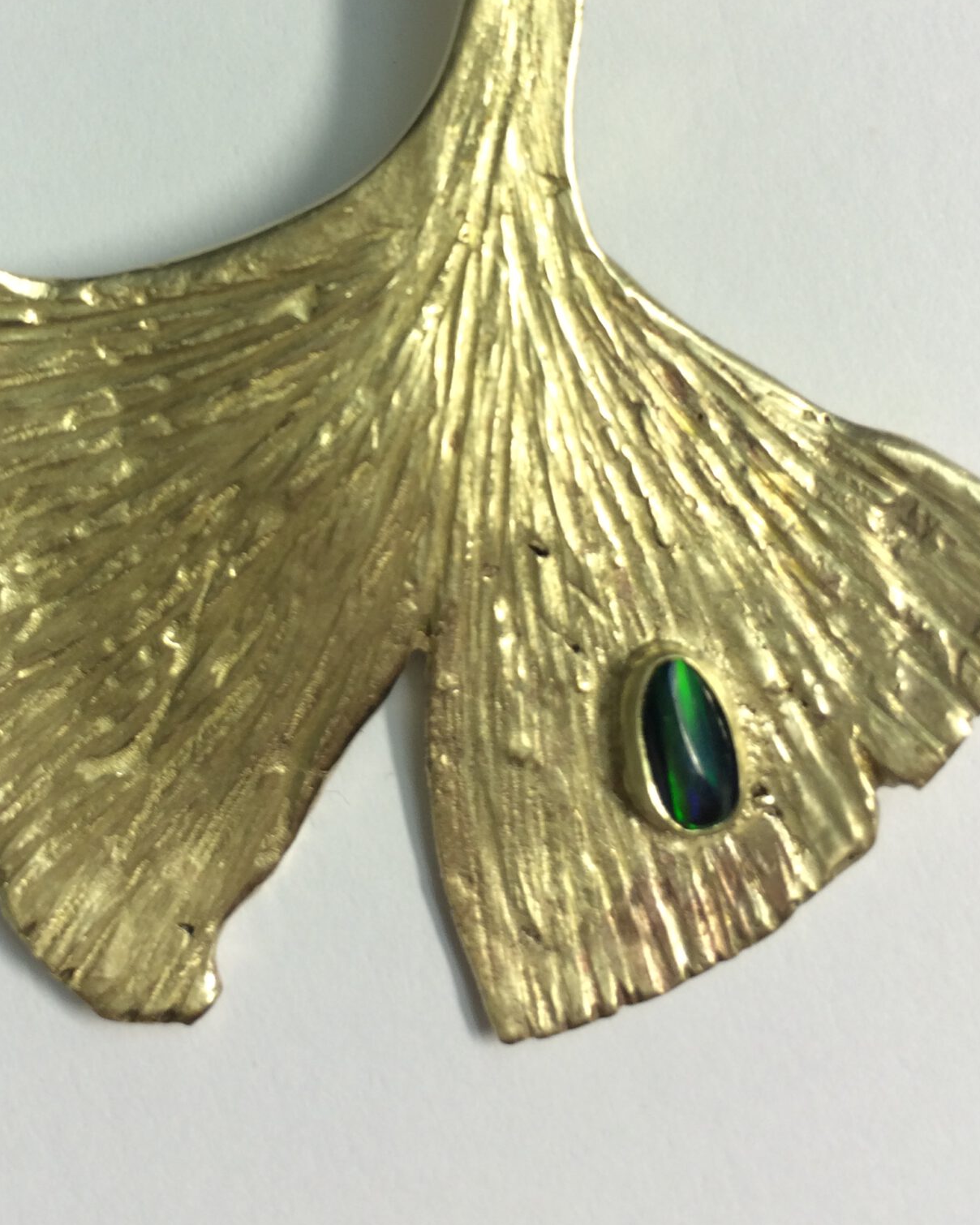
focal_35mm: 48
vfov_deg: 38.2
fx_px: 1740
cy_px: 372
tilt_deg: -86.6
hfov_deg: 31.3
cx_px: 350
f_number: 2.2
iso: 32
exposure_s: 1/50
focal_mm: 4.15
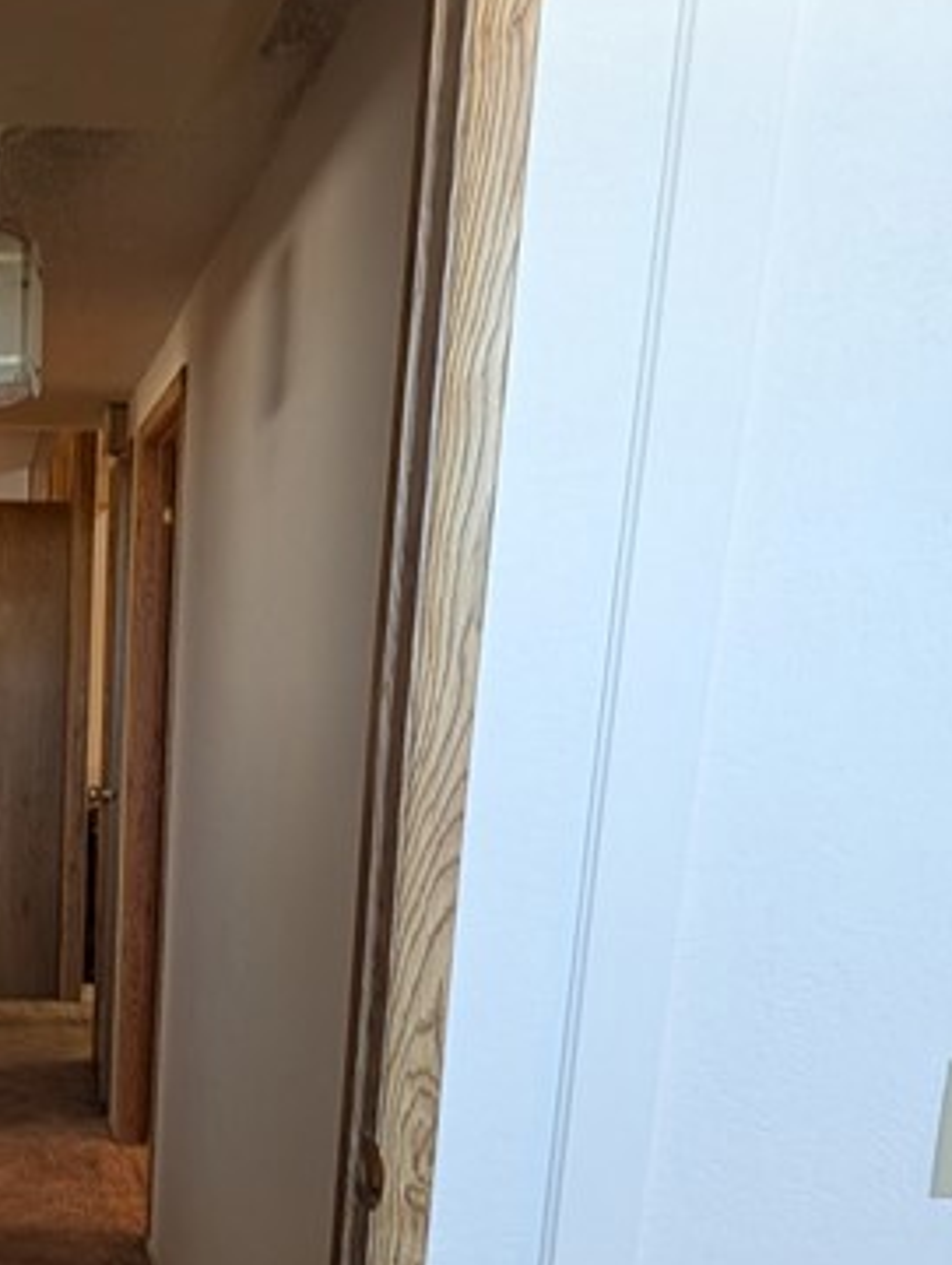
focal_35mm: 34
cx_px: -2
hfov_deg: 37.4
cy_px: 958
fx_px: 1244
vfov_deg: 51.5
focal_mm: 2.23
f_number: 1.95
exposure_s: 1/40.7
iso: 221
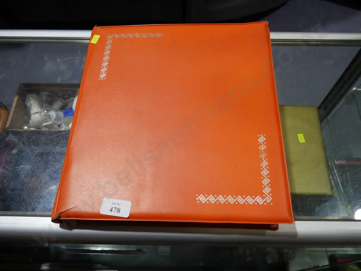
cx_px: 180
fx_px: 292
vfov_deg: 49.8
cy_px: 136
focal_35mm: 28
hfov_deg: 63.4
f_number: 3.5
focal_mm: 14
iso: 200
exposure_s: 1/100
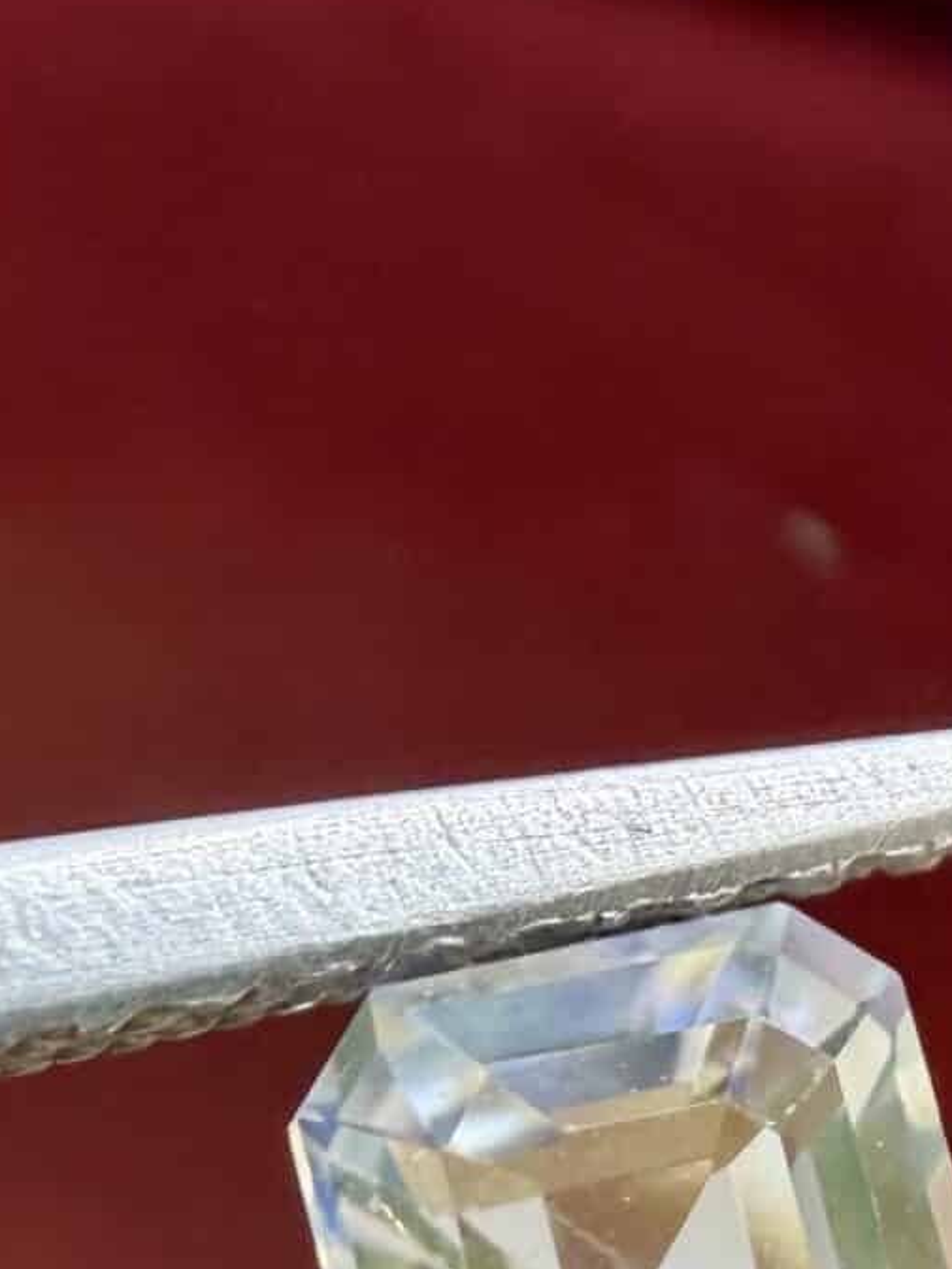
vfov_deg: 24.7
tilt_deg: -47.1
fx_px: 2676
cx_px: 373
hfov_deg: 20.1
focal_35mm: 73
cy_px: 1424
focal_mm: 2.22
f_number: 2.2
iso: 125
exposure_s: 1/100
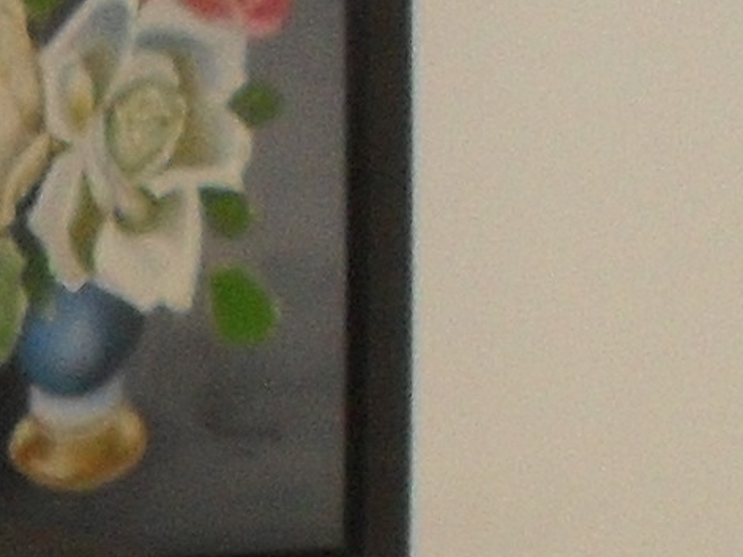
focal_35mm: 271
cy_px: 1494
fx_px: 5815
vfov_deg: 5.3
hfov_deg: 7.2
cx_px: -325
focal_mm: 6.3
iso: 200
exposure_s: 1/45
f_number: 3.2
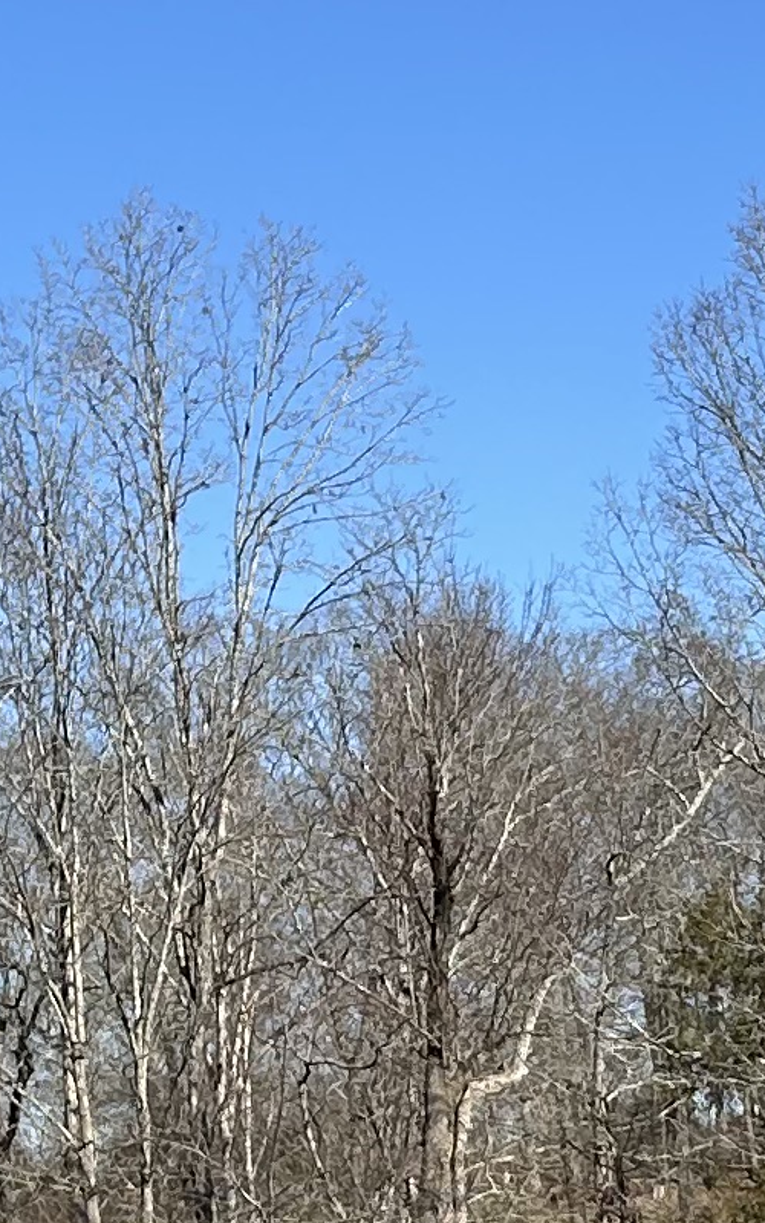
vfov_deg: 14.8
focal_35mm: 139
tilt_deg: +1.4
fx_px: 4633
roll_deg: +3.6
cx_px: 797
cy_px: 1151
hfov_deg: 9.4
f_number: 1.5
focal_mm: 5.7
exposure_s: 1/3460
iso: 50
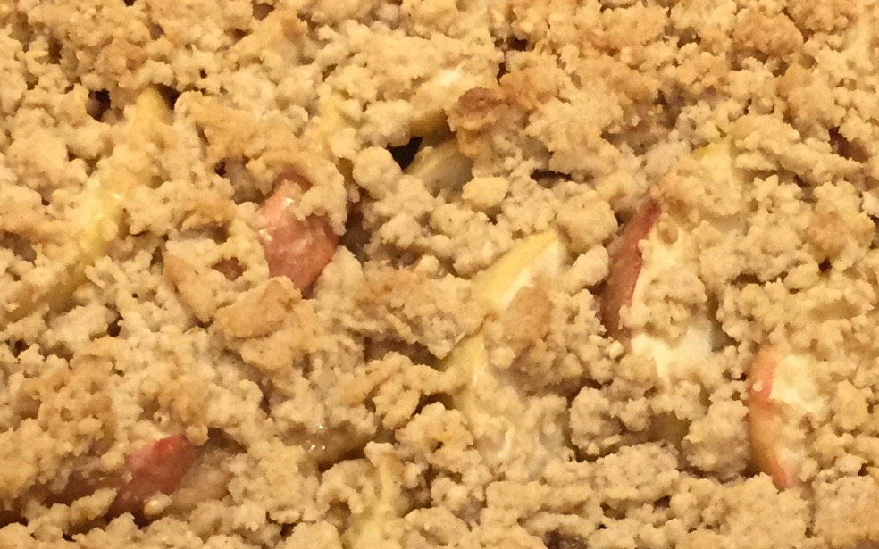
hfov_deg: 20.3
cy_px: 406
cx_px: 607
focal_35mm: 102
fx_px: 2443
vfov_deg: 12.8
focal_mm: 4.15
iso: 200
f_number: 2.2
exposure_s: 1/30
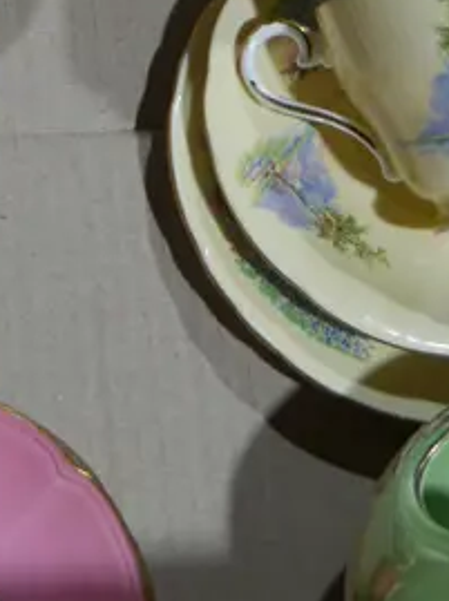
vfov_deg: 15.6
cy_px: -125
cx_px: 74
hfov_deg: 12.1
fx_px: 2115
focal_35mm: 122
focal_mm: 16
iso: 200
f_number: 3.6
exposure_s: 1/125
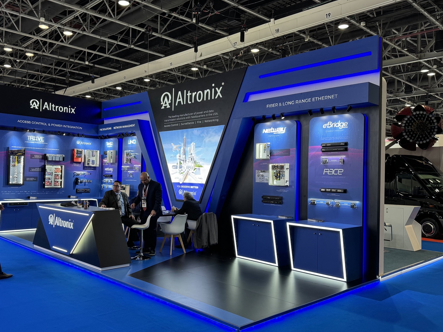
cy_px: 166
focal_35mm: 31
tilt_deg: +2.0
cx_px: 187
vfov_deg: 45.5
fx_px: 397
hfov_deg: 58.1
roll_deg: -1.7
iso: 80
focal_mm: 6.86
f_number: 1.78
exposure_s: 1/100
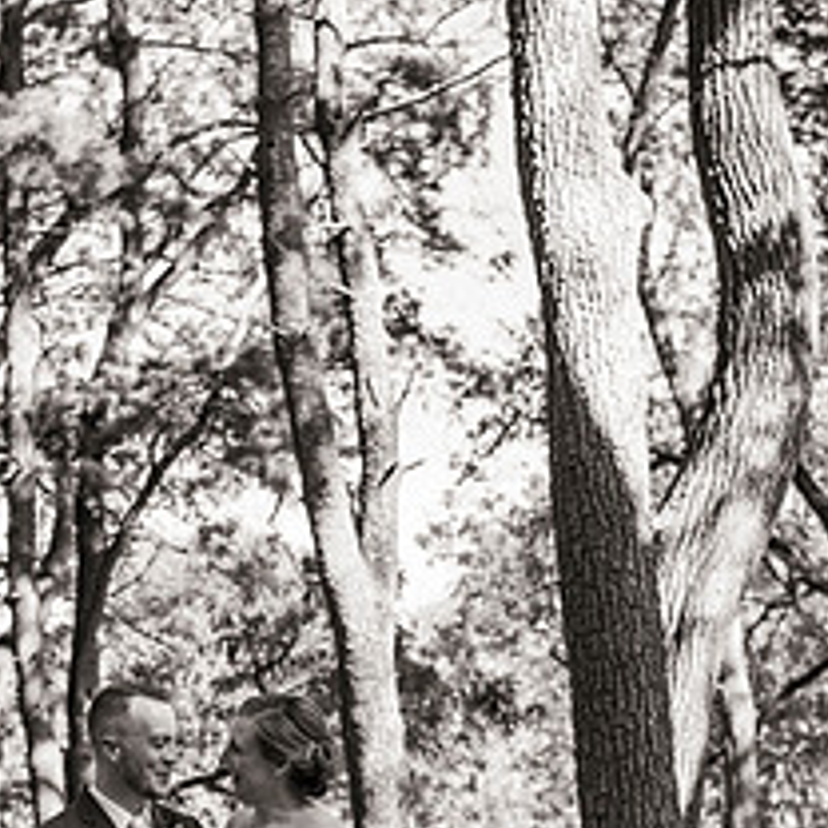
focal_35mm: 92
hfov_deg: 18.9
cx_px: 314
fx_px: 2490
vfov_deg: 18.5
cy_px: 760
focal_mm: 50
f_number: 4
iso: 400
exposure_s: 1/500
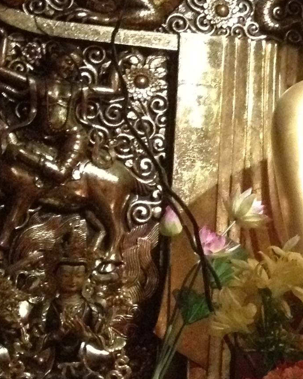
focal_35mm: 130
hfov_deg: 10.8
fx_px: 1458
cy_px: 83
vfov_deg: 14.7
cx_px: 625
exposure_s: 1/15
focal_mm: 4.28
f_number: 2.4
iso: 800
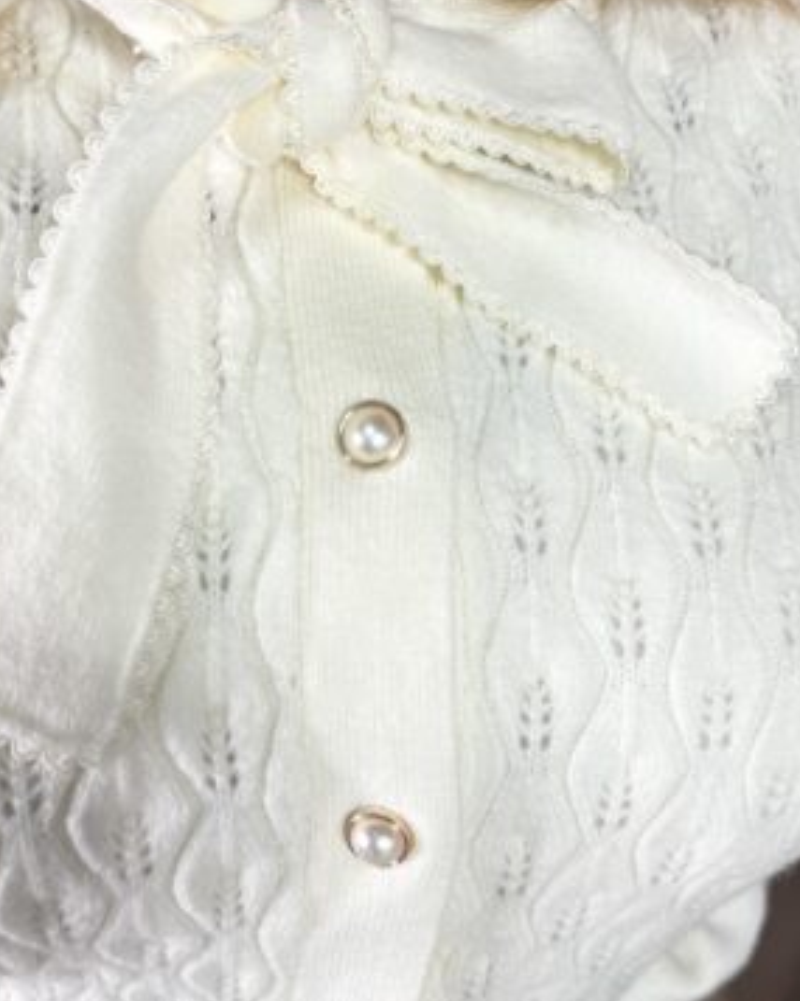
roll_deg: +1.5
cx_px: 396
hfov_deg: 42.2
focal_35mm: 35
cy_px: 512
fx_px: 1037
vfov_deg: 51.6
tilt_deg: -33.8
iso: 50
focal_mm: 6.76
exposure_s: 1/100
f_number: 1.78
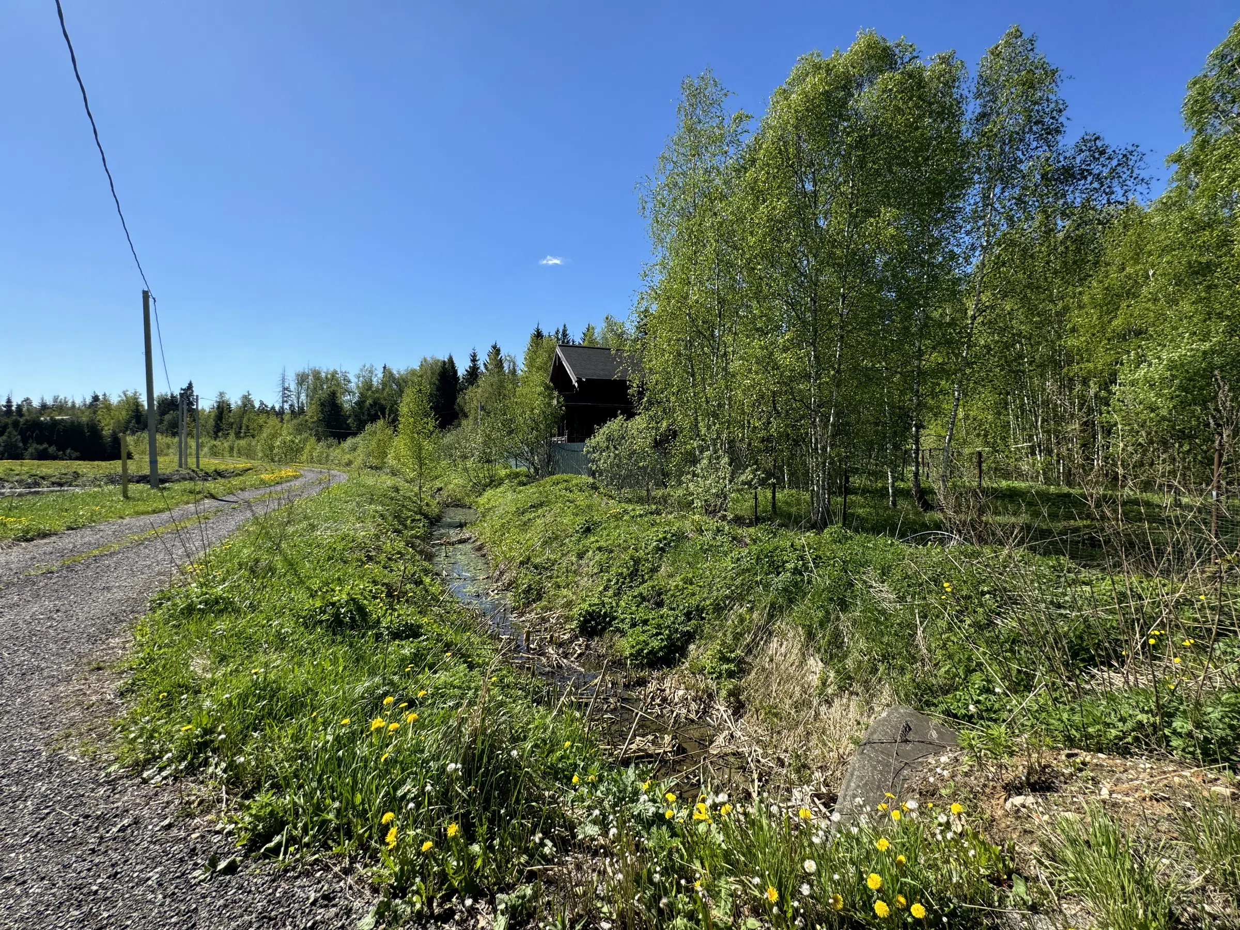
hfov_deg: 102.1
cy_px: 465
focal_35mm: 14
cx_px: 620
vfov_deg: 85.7
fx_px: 502
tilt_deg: -4.4
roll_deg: -0.3
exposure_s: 1/1395
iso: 40
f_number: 2.2
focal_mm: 2.22
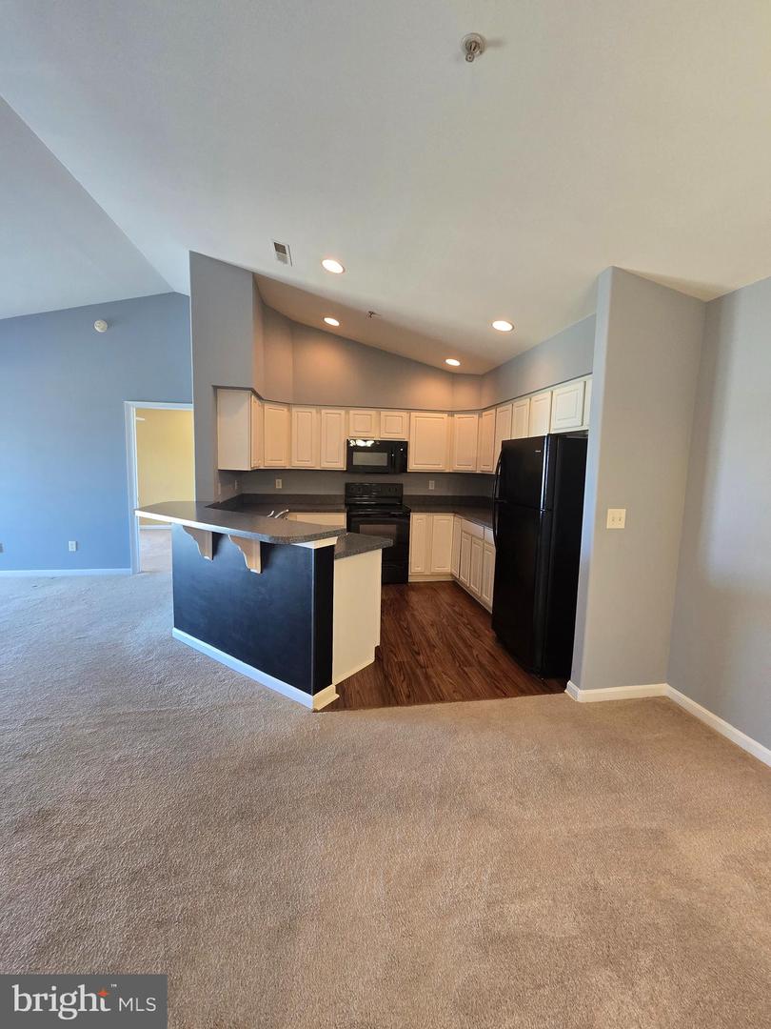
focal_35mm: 13
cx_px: 386
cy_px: 514
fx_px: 386
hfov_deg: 89.9
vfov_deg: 106.2
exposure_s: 1/60
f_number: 2.2
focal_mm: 2.2
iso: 400
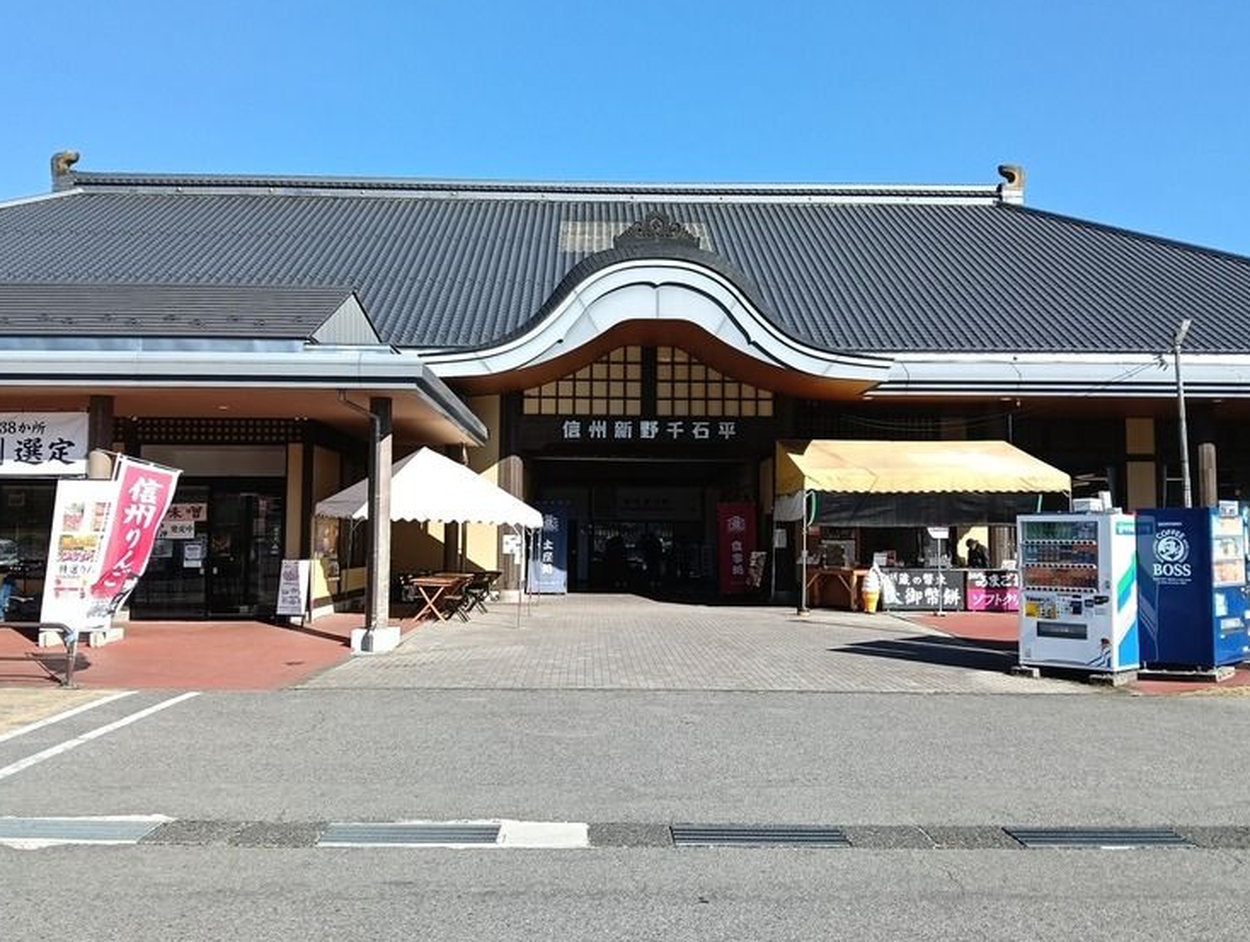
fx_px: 1085
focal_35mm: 30
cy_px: 460
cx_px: 621
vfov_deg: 46.9
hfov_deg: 59.9
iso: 64
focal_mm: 3.98
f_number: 1.8
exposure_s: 1/535
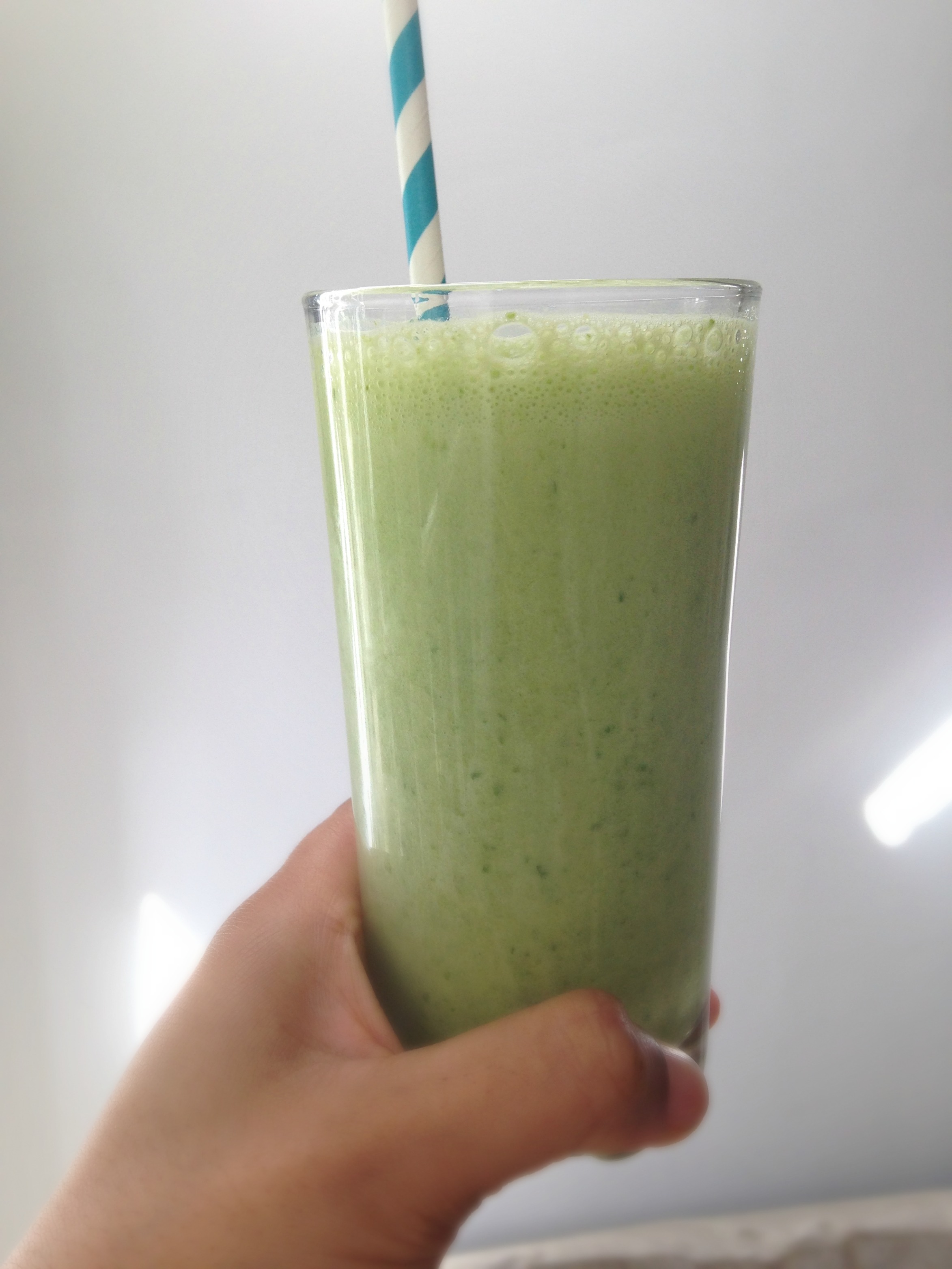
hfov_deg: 42.9
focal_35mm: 33
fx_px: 1210
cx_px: 476
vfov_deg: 55.4
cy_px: 634
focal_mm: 4.12
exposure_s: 1/120
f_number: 2.4
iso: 64
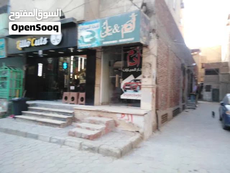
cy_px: 86
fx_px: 166
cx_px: 115
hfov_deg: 69.4
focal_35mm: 25
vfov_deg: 54.9
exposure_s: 1/32.5
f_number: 2.2
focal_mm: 3.46
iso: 99
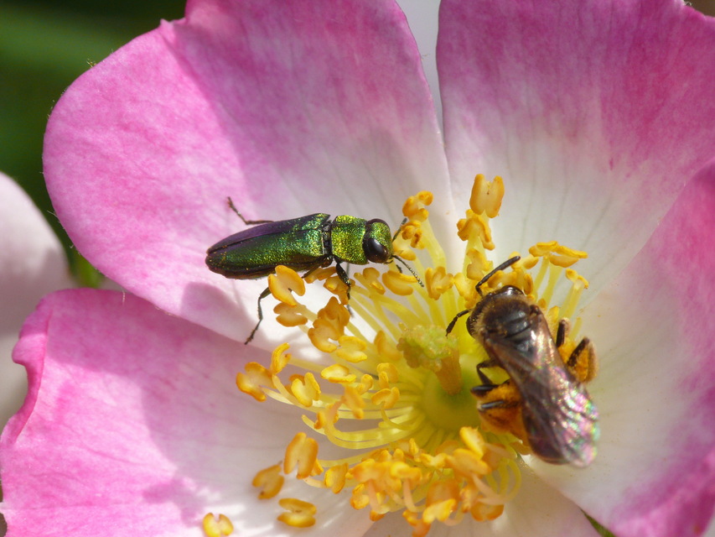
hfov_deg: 4.7
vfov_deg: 3.5
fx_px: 8676
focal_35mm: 420
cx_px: 358
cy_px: 268
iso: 200
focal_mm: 88.8
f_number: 11
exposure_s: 1/160
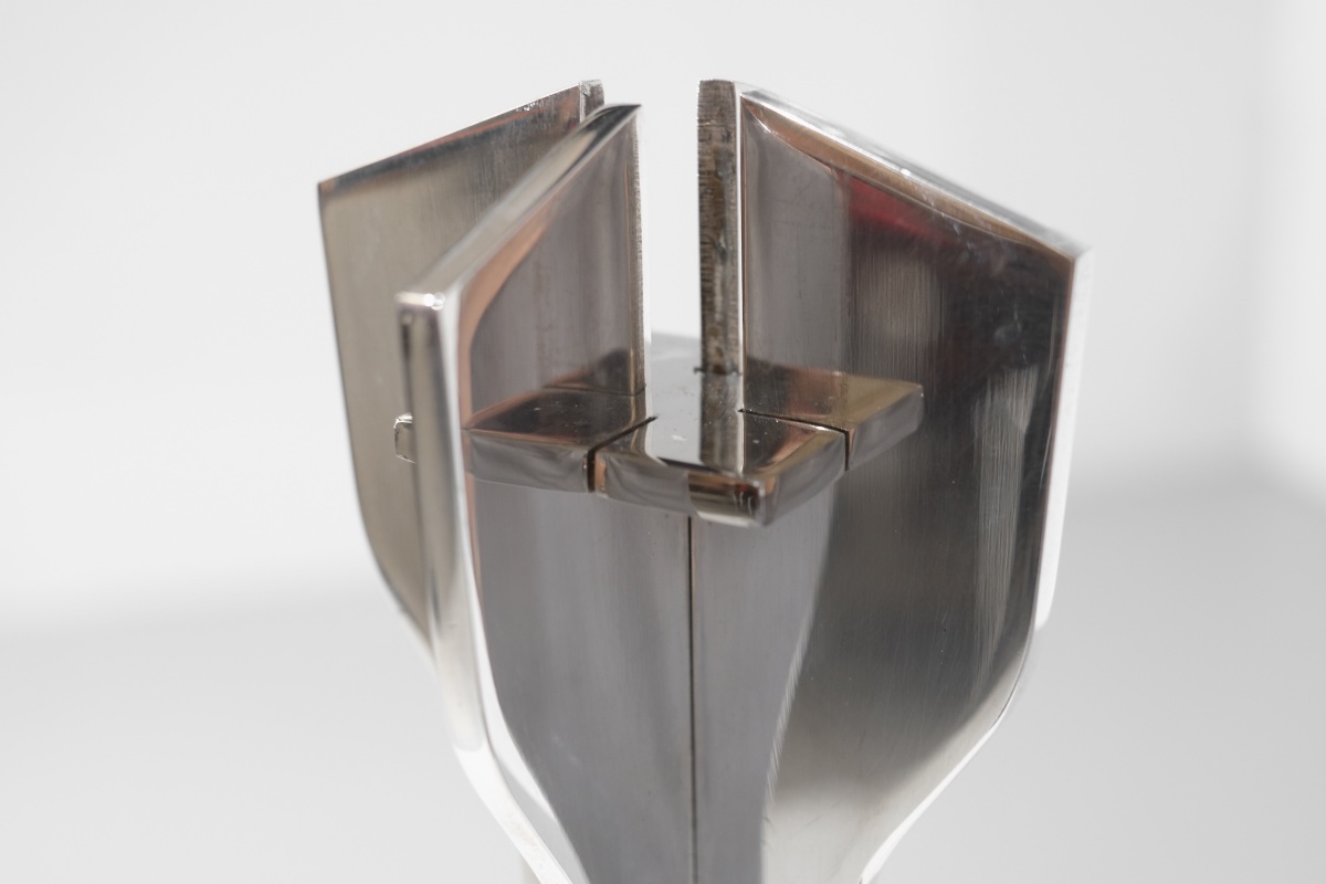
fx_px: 1952
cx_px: 663
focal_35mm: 53
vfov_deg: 25.5
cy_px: 442
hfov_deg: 37.5
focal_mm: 35
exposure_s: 1/60
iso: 800
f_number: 4
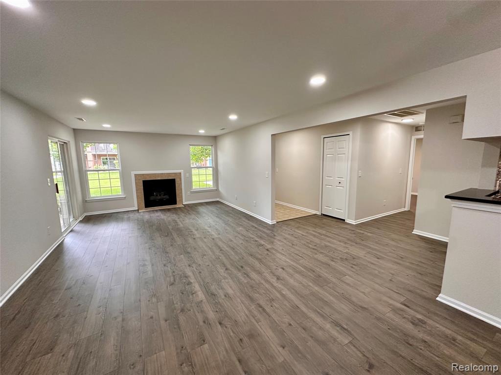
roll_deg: +1.3
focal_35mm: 14
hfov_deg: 102.1
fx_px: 203
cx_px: 250
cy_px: 188
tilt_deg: -6.7
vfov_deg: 85.7
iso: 250
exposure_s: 1/120
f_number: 2.2
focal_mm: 2.22
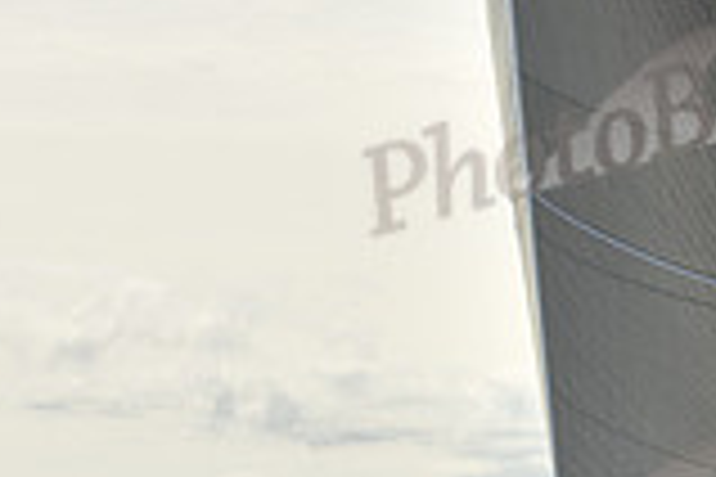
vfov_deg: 4.6
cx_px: 1234
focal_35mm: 299
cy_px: 704
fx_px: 5946
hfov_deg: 6.7
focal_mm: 82
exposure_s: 1/800
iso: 250
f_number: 9
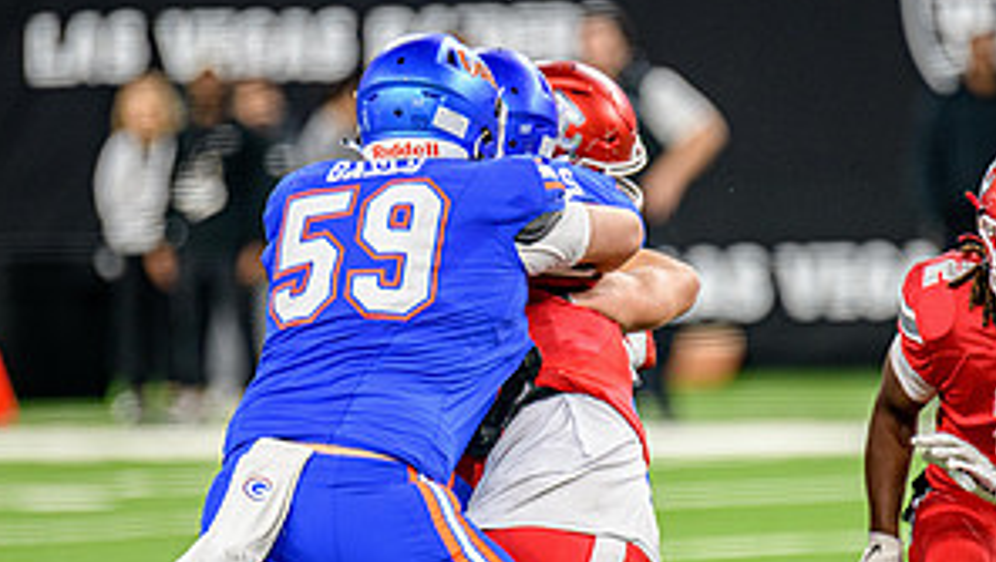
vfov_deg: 2.0
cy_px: 385
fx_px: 16254
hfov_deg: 3.5
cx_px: 552
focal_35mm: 615
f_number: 2.8
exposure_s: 1/400
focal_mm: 300
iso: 1250
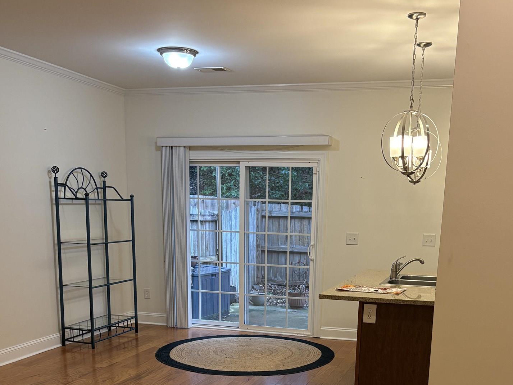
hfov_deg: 44.7
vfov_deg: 32.6
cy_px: 348
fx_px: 623
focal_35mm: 42
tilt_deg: -12.5
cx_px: 282
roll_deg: -1.8
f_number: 1.6
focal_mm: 5.96
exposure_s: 1/120
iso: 200
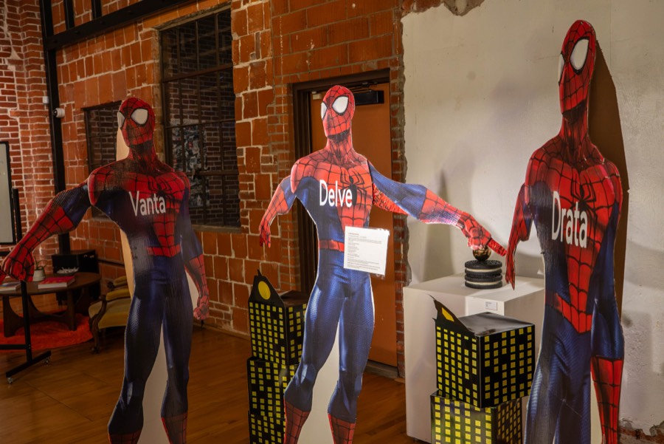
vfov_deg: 37.9
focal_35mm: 35
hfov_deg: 54.4
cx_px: 332
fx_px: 646
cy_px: 222
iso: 12800
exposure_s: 1/125
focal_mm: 35
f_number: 8
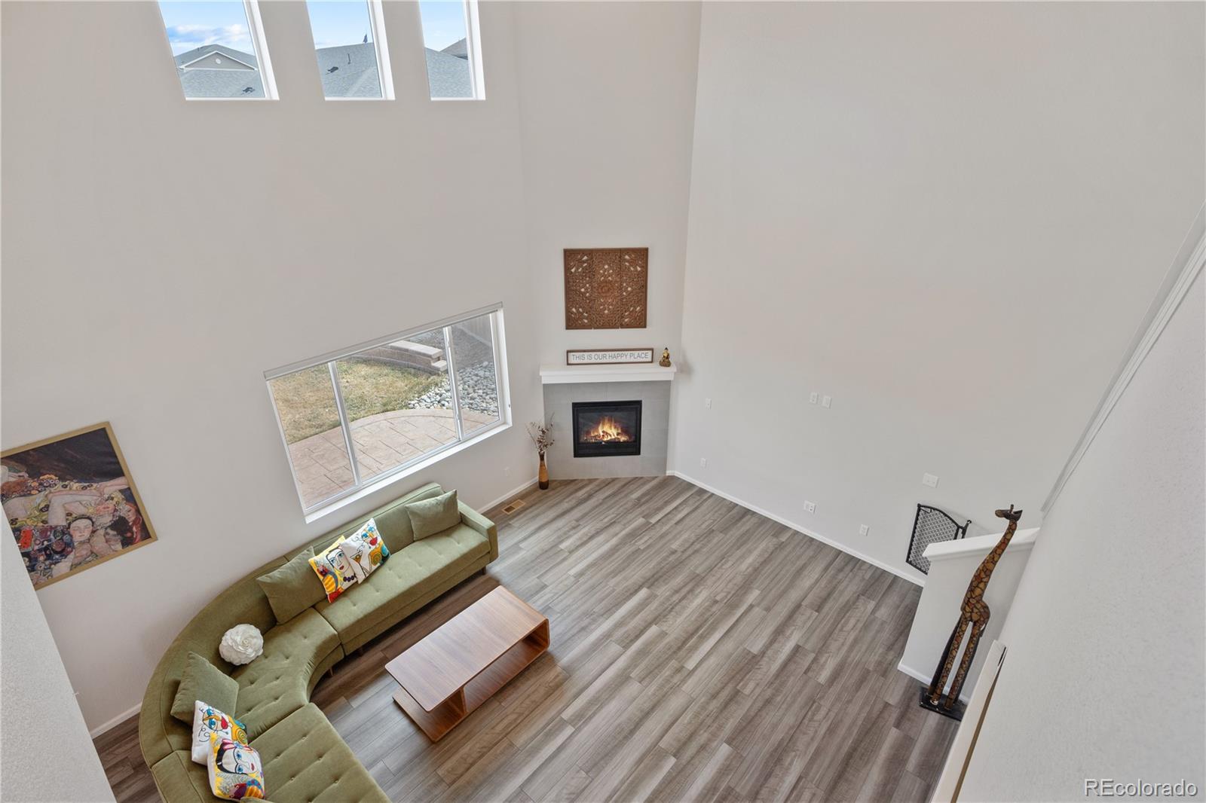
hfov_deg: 90.0
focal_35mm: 18
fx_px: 603
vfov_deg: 67.4
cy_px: 402
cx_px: 603
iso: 400
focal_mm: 12
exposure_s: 1/20
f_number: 8
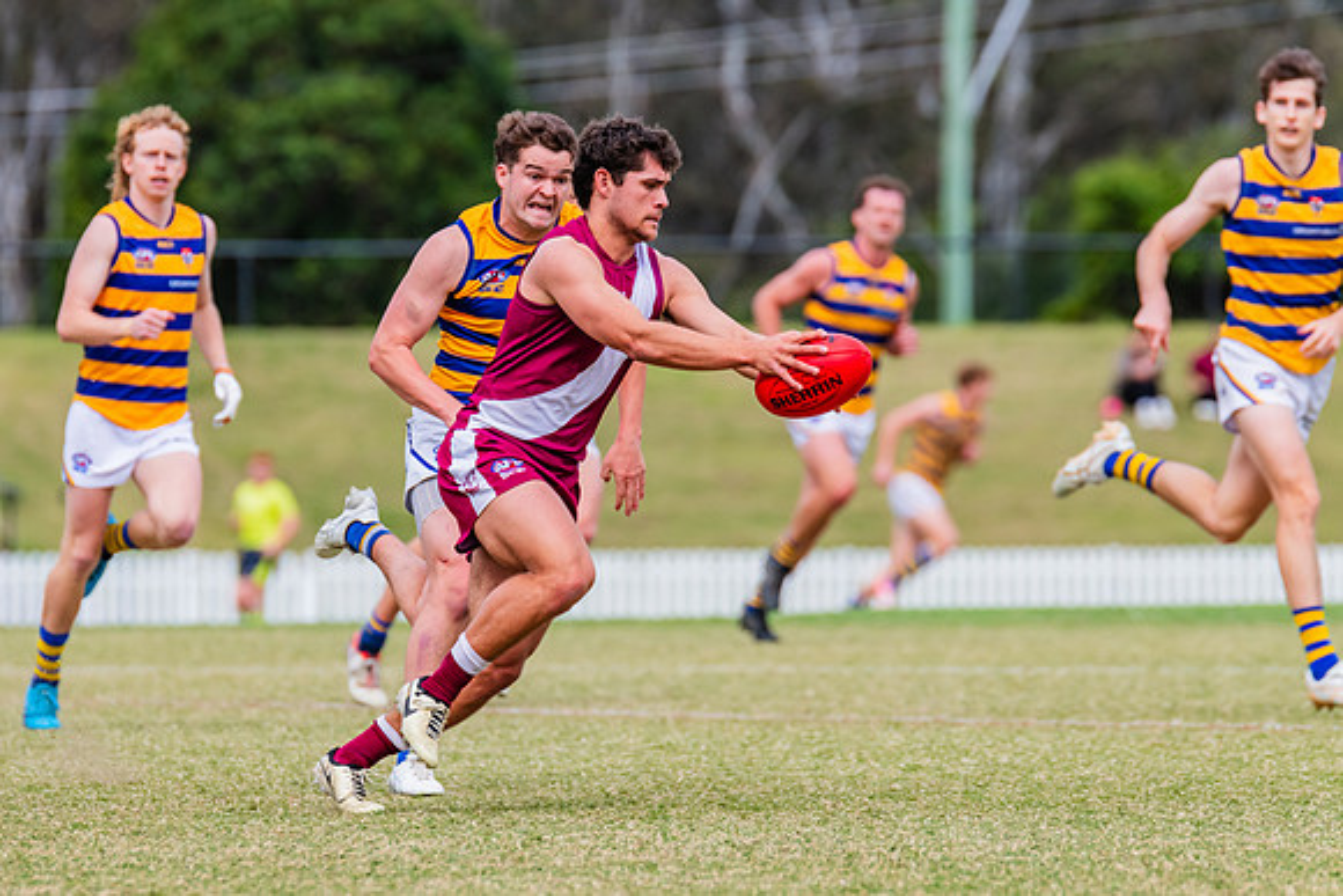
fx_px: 17448
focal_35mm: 468
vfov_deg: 2.9
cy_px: 486
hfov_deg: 4.4
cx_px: 615
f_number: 7.1
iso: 800
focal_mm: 420
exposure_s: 1/1250
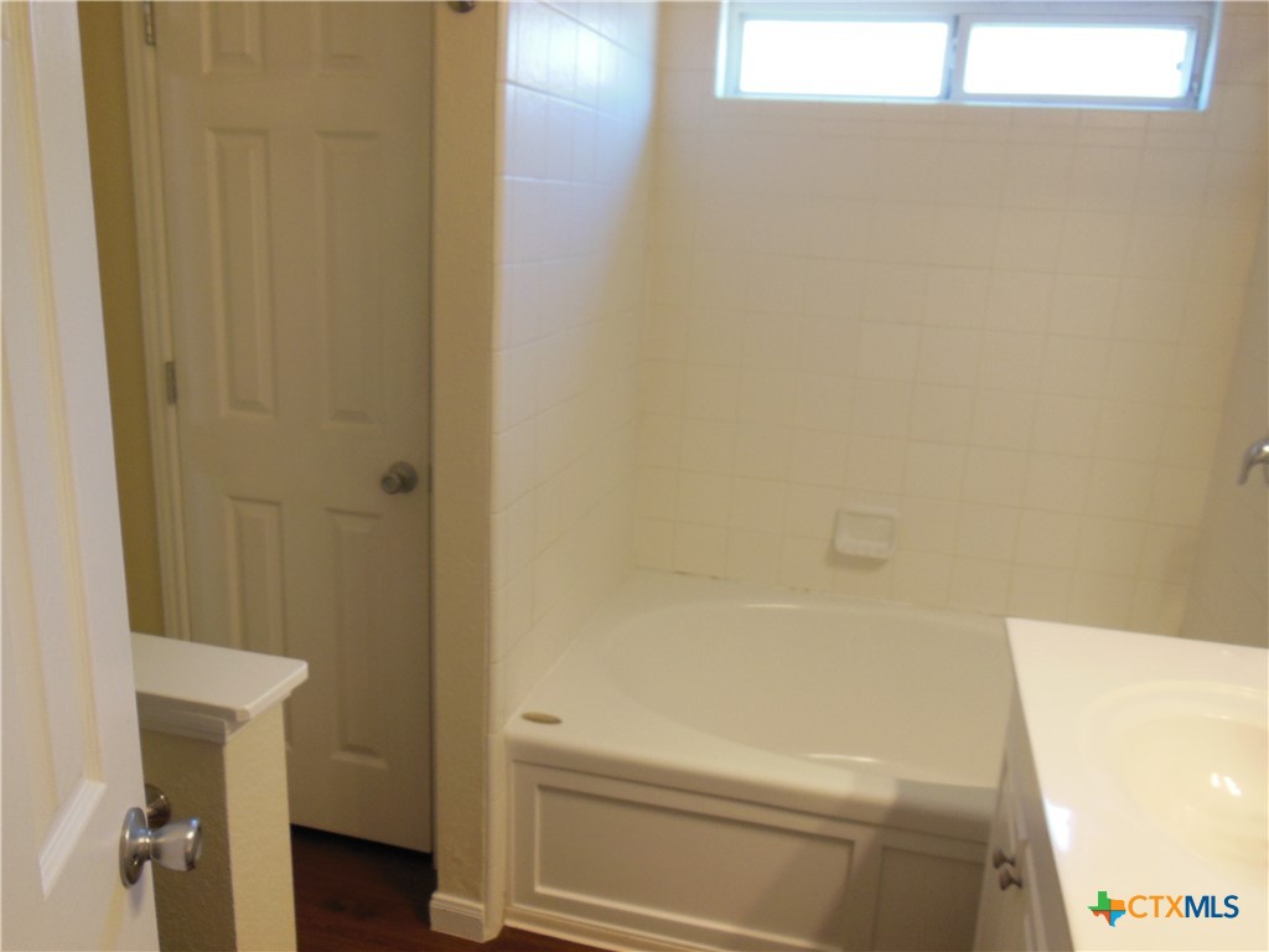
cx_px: 634
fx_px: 1063
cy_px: 476
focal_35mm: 29
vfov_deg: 48.2
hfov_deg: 61.7
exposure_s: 1/30
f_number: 3.7
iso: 250
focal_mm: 5.2
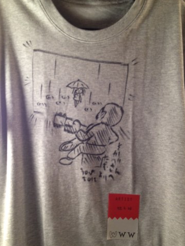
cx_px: 87
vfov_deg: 42.9
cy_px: 128
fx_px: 313
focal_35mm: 44
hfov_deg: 32.9
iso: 80
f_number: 2.4
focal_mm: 4.28
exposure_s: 1/20
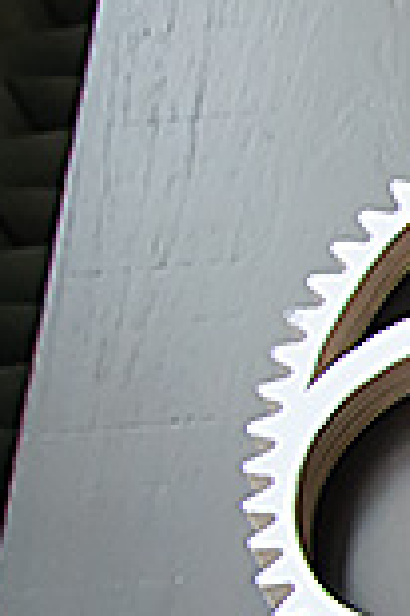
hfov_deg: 7.4
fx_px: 2791
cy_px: 654
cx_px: 1214
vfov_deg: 12.4
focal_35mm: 163
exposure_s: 1/40
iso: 1000
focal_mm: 24
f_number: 3.8
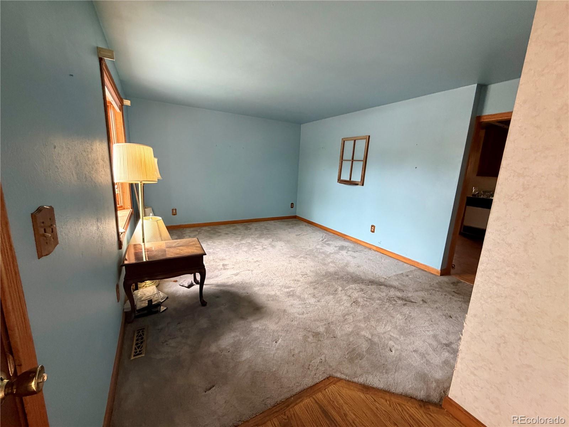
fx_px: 230
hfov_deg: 102.1
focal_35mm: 14
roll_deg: -1.6
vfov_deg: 85.7
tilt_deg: -10.8
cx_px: 284
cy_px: 214
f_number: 2.2
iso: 320
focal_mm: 2.22
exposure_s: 1/62
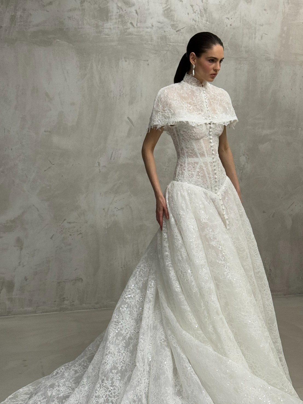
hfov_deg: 28.0
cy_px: 197
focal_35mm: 52
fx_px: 607
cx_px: 142
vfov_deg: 36.8
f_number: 1.78
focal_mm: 6.76
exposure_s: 1/66
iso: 100
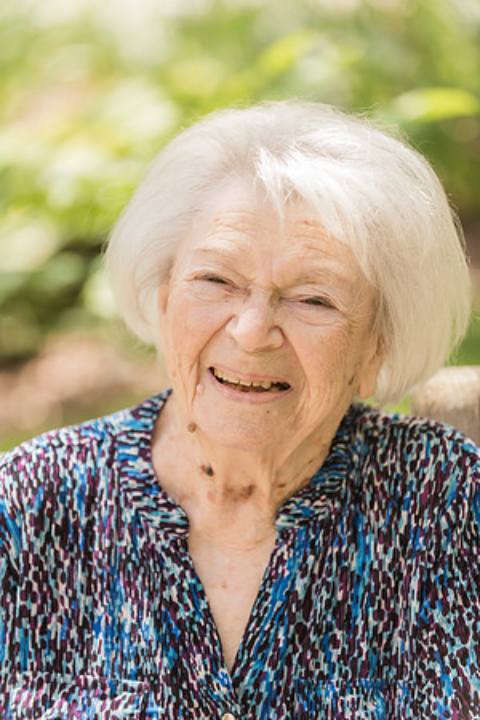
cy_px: 360
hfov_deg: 10.5
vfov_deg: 15.8
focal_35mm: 130
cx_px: 240
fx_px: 2600
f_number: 3.2
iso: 400
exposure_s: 1/1600
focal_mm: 130
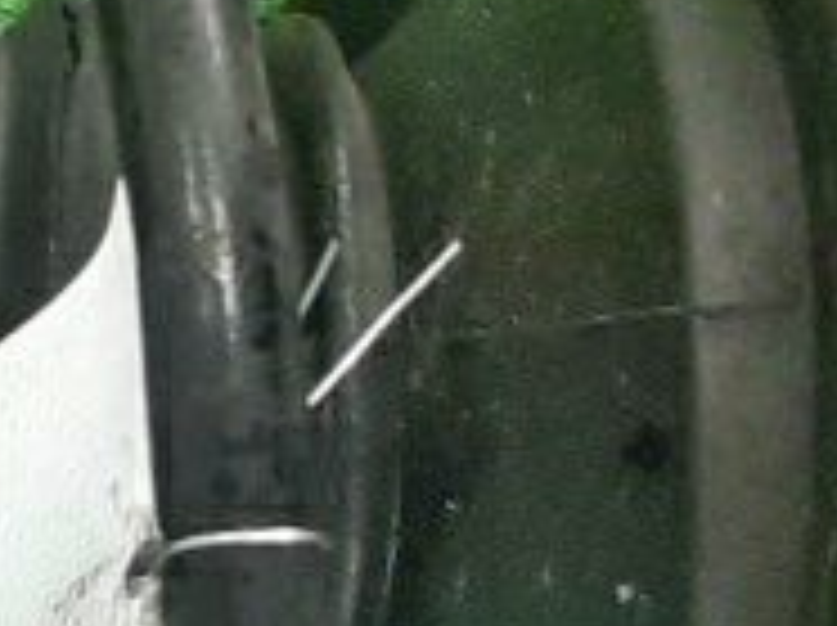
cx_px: -1413
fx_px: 4685
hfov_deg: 8.9
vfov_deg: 7.6
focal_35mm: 194
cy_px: 54
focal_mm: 4.6
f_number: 2
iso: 251
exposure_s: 1/50
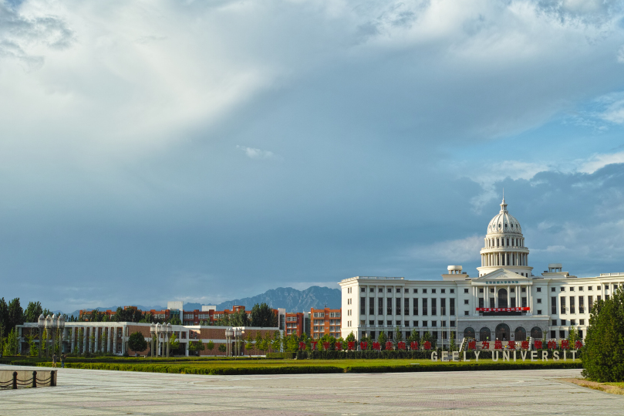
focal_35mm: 57
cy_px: 196
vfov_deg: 23.8
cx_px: 393
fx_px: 988
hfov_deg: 34.9
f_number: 5.6
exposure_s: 1/400
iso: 100
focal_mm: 30
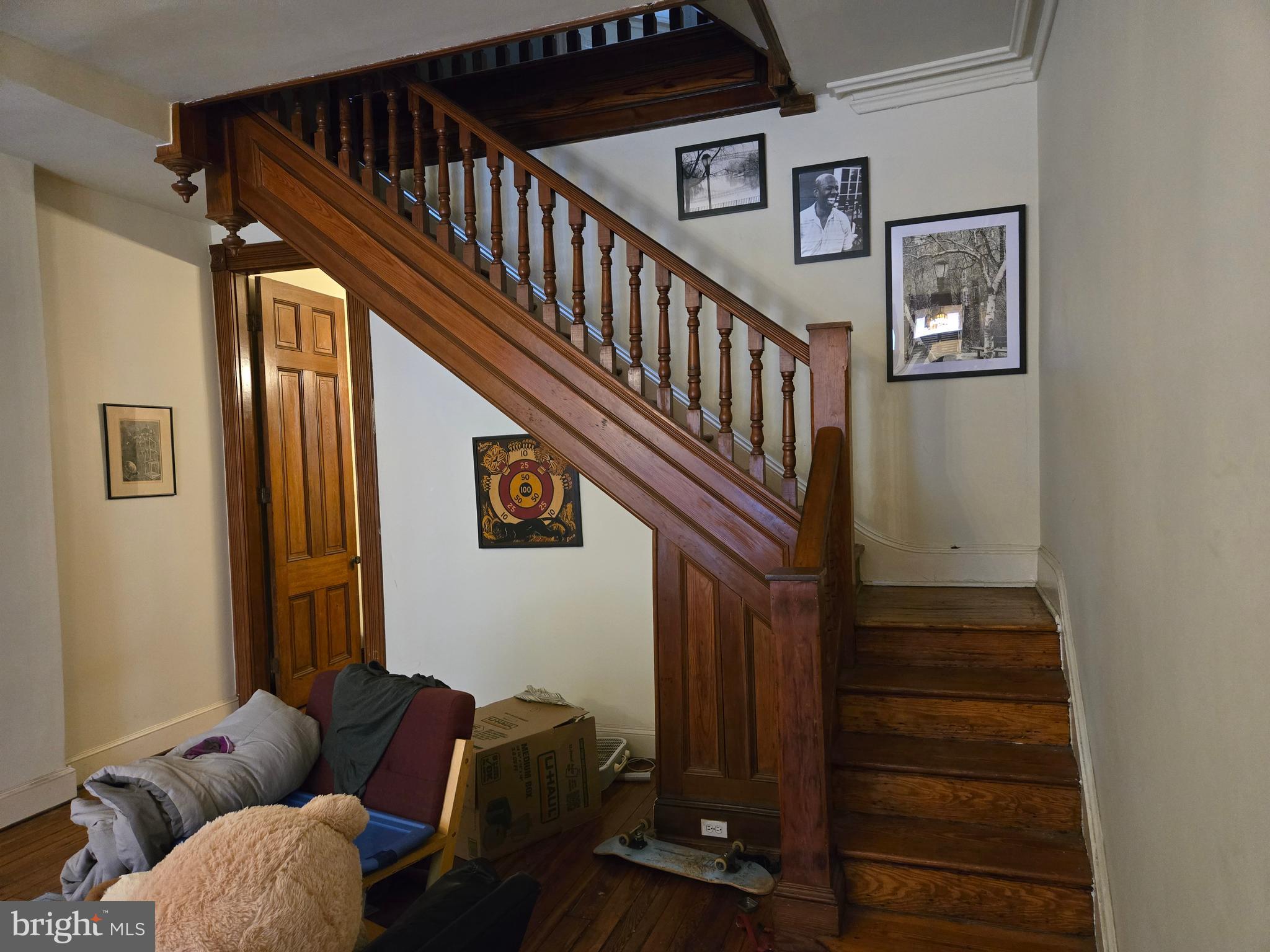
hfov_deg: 73.9
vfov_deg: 58.9
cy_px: 476
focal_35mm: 23
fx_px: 844
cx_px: 635
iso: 1250
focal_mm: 5.4
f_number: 1.8
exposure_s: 1/60
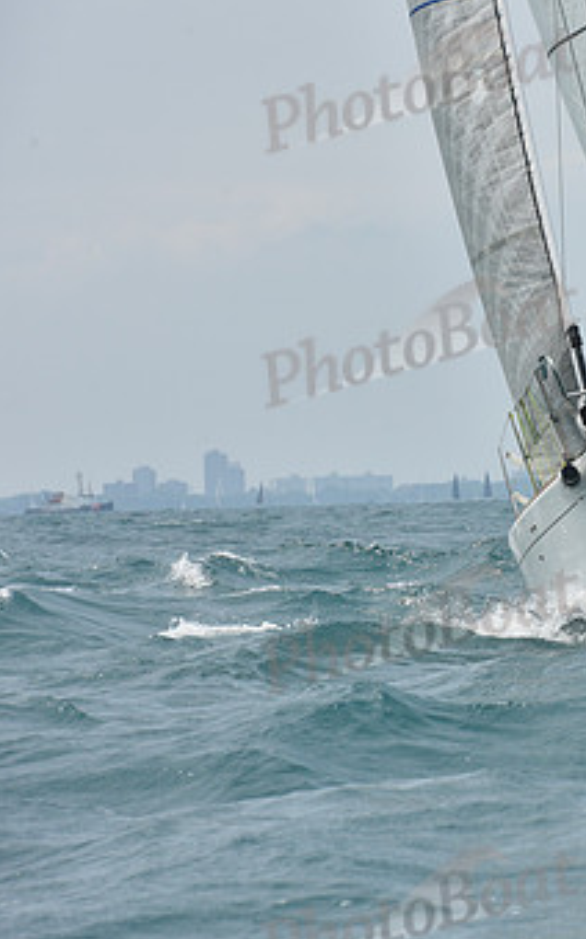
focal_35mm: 348
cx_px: 796
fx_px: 8907
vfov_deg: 6.0
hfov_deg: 3.8
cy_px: 441
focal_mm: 200
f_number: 11
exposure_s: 1/800
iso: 250
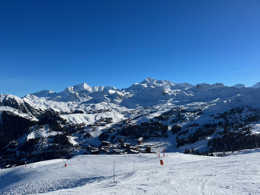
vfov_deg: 53.1
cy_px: 98
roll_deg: +2.0
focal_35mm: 26
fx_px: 195
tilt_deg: +0.5
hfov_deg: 67.3
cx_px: 130
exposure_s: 1/6494
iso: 50
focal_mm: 5.1
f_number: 1.6
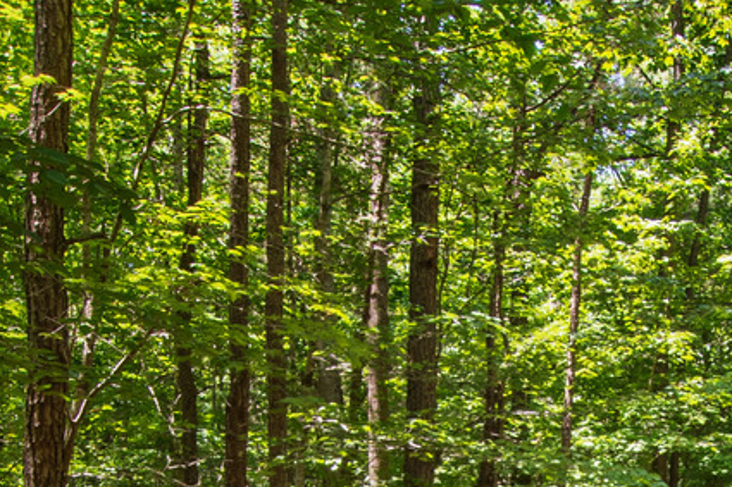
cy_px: 690
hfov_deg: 31.2
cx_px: 582
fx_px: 1279
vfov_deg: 19.3
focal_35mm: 63
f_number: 8
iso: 160
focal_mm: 11
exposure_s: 1/40
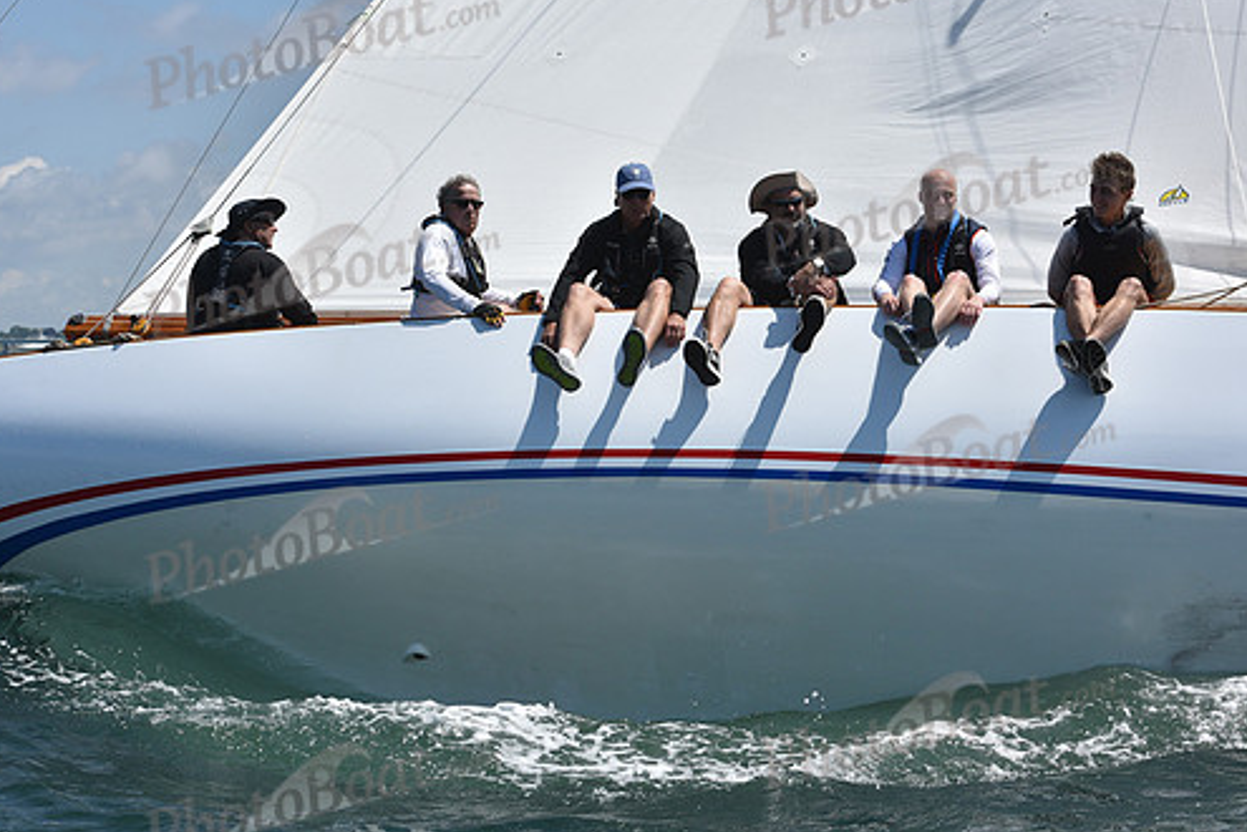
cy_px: 372
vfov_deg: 16.6
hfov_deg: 24.8
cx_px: 632
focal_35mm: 82
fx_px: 2840
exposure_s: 1/1250
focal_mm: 70
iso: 250
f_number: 8
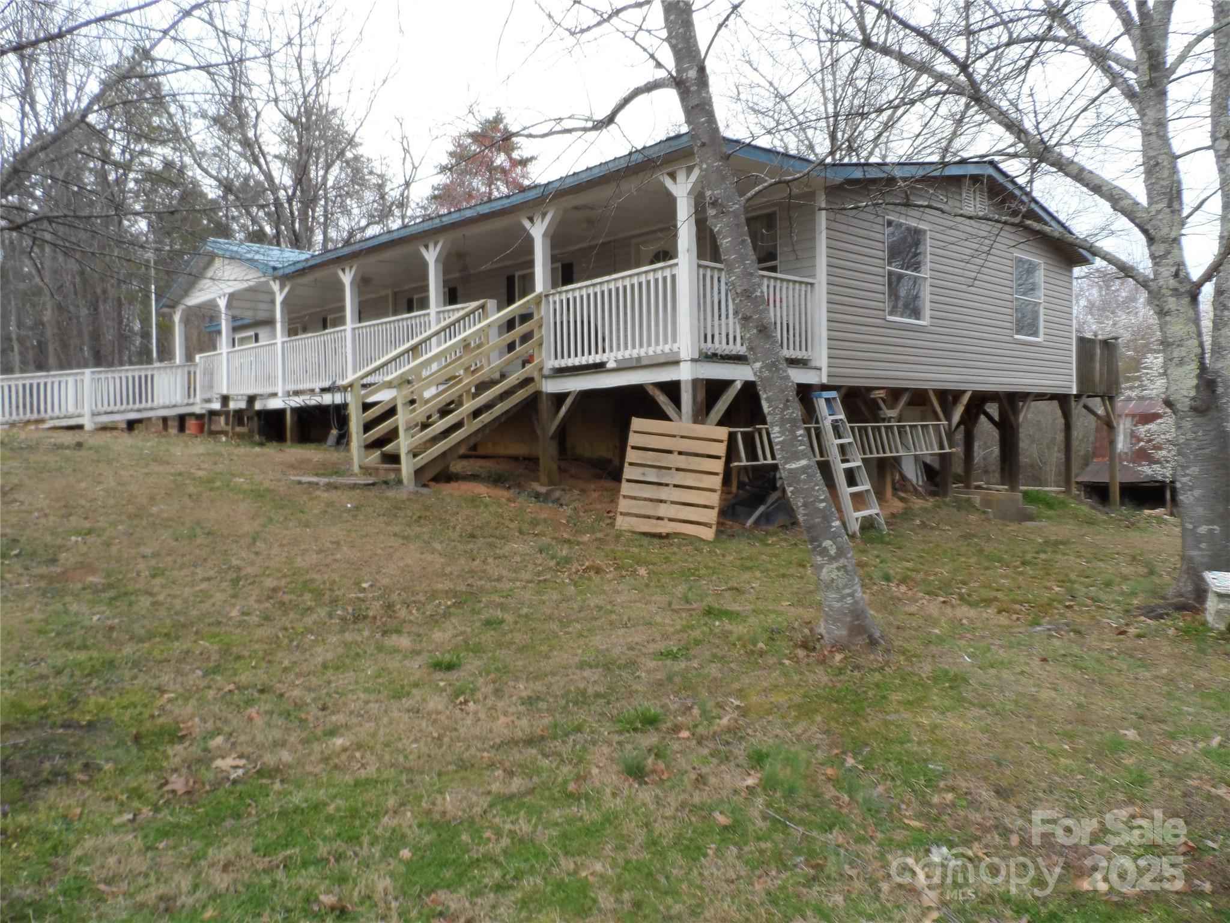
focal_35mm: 24
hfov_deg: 71.6
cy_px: 462
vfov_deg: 56.8
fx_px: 853
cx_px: 615
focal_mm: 4
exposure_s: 1/125
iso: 80
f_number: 3.2
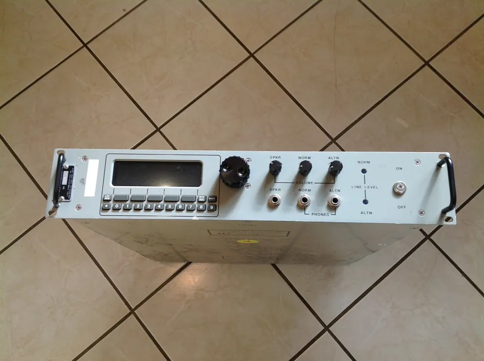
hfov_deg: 52.7
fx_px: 488
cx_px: 242
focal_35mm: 35
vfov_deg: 40.6
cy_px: 180
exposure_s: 1/40
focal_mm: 4.28
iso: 64
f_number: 2.4
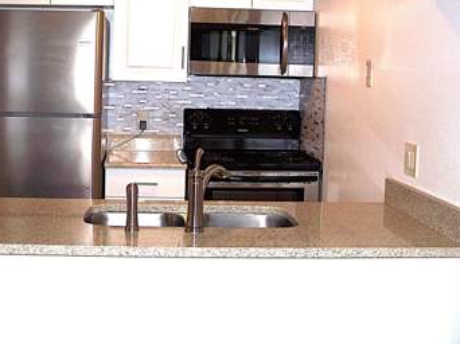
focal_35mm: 52
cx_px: 180
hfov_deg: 36.7
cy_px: 125
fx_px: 691
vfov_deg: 27.9
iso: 125
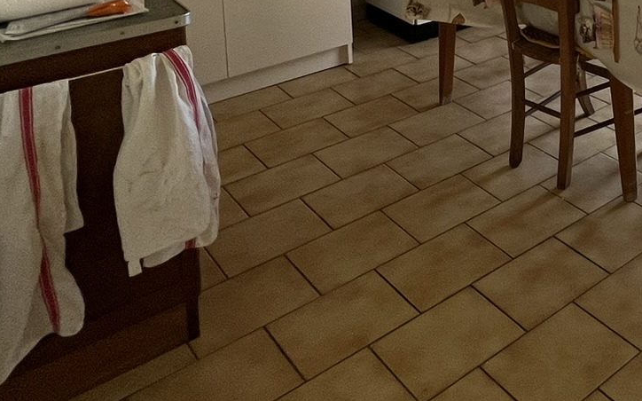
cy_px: -166
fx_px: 682
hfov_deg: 38.1
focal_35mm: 39
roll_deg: -0.4
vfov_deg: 26.1
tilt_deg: -5.1
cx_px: 763
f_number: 1.8
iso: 64
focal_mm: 1.57
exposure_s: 1/99
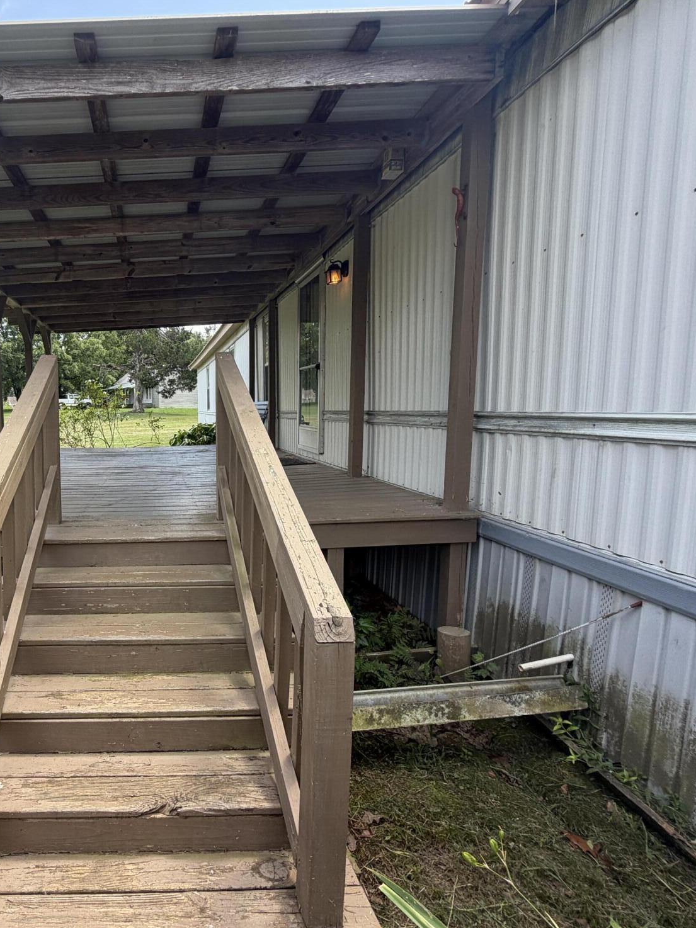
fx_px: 510
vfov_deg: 84.7
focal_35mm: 19
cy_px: 471
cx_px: 158
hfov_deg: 63.8
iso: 40
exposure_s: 1/259
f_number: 2.2
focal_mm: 2.22
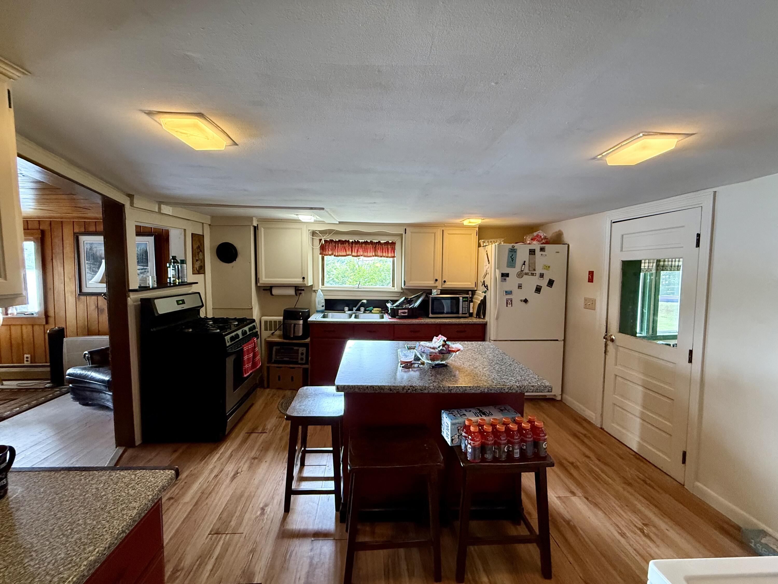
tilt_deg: -5.2
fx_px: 315
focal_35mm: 14
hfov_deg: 102.1
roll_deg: -0.1
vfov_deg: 85.7
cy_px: 292
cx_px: 389
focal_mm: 2.22
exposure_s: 1/60
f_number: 2.2
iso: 400
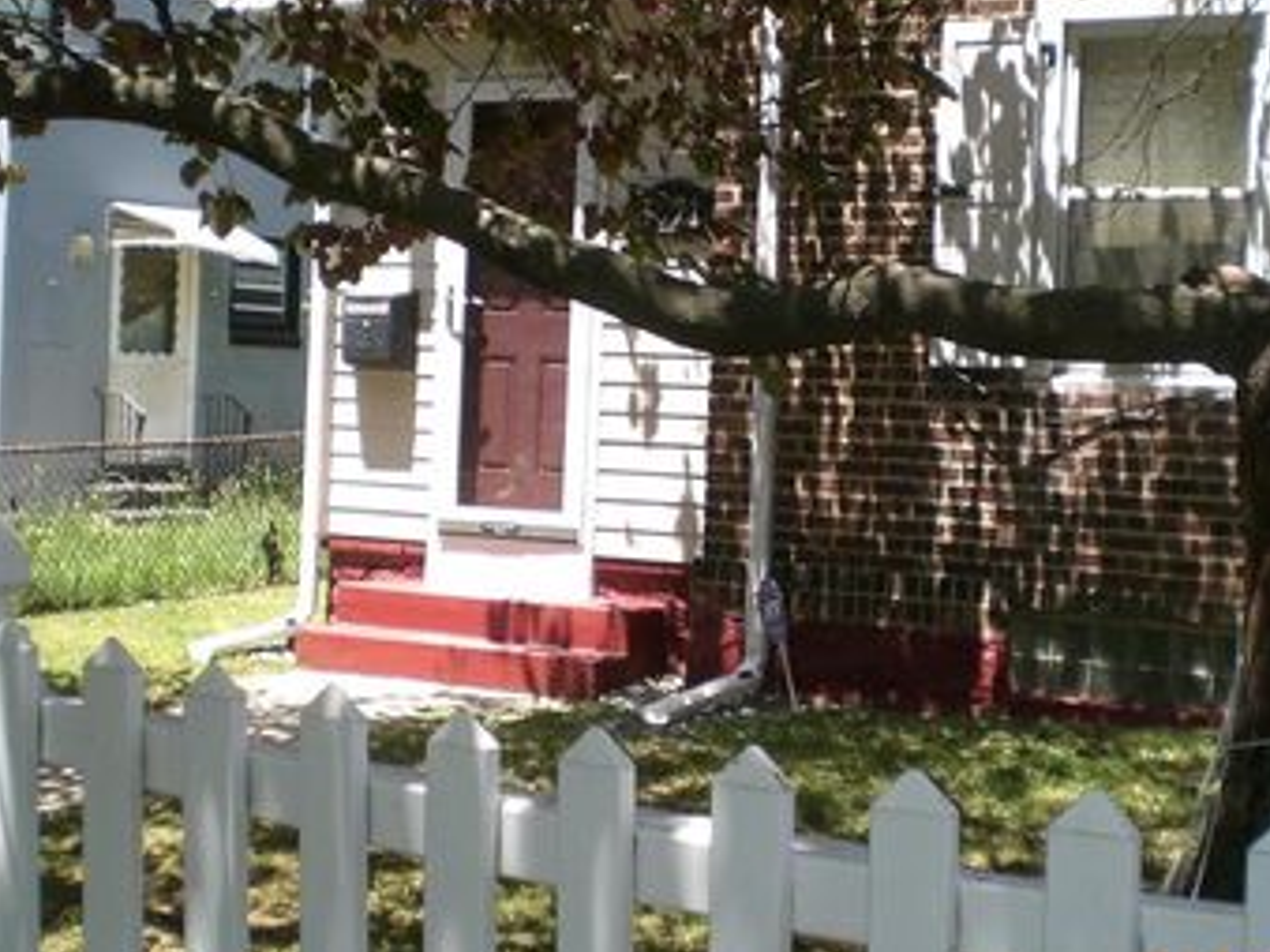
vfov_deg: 26.1
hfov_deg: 34.2
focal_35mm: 56
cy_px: 418
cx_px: 787
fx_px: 2054
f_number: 3.1
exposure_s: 1/320
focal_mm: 6.3
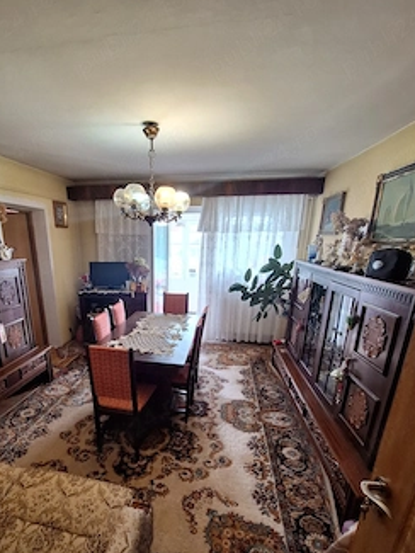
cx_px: 165
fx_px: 256
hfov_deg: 77.2
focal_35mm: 16
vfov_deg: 93.7
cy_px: 320
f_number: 2.2
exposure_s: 1/50
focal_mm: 1.74
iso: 64
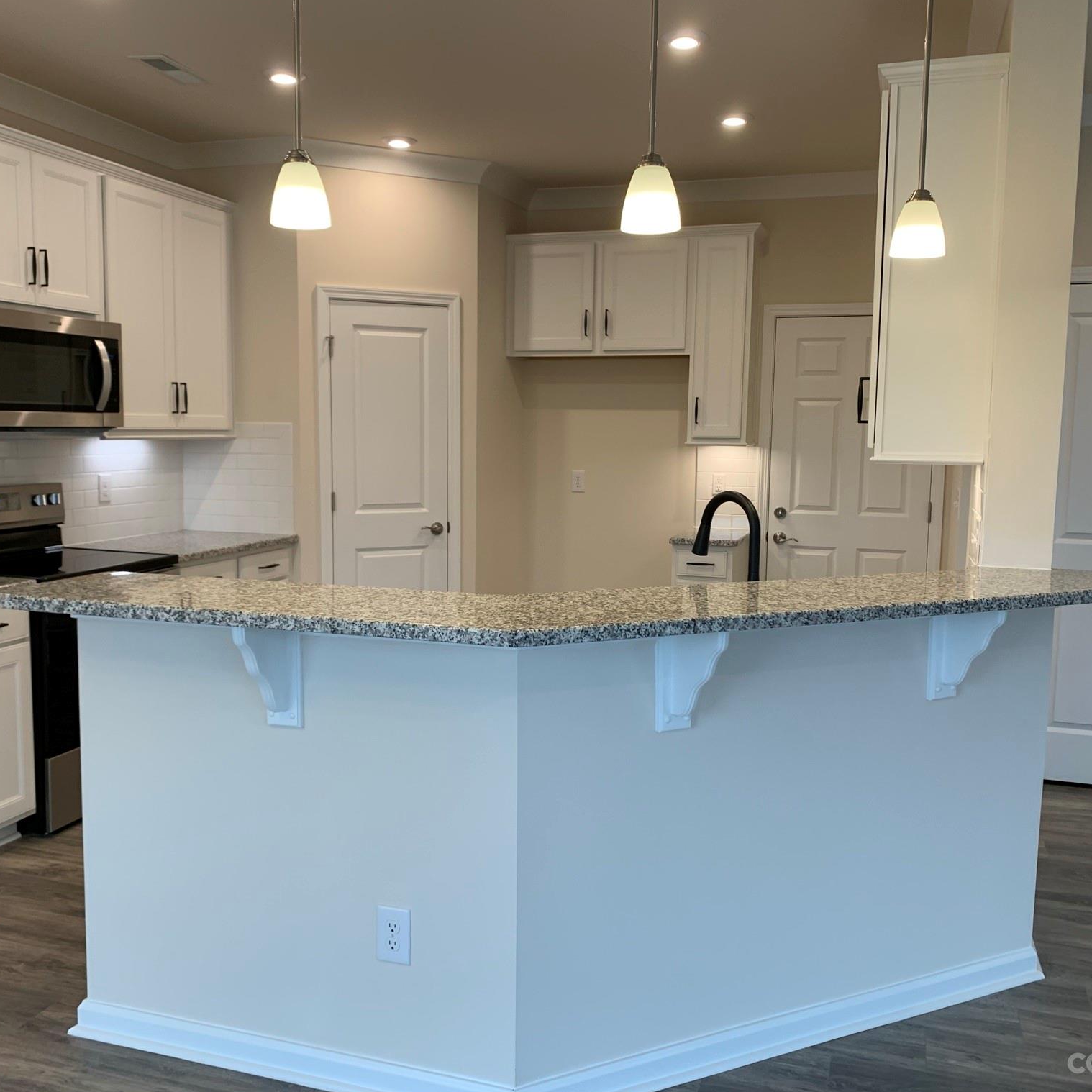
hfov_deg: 52.5
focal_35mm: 31
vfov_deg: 52.5
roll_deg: -1.8
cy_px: 546
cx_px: 545
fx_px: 1106
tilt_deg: -7.8
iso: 80
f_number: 1.8
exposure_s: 1/120
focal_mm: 4.25
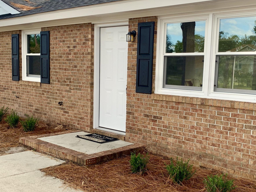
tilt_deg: -6.4
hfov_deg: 42.9
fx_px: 325
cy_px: 115
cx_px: 136
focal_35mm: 44
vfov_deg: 32.8
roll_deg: -2.0
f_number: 1.8
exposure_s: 1/302
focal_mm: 4.25
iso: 25
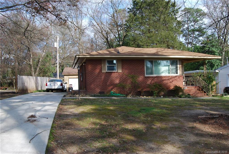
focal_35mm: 30
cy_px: 77
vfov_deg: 43.8
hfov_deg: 61.8
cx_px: 114
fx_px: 191
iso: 100
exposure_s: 1/125
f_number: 6.3
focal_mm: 20
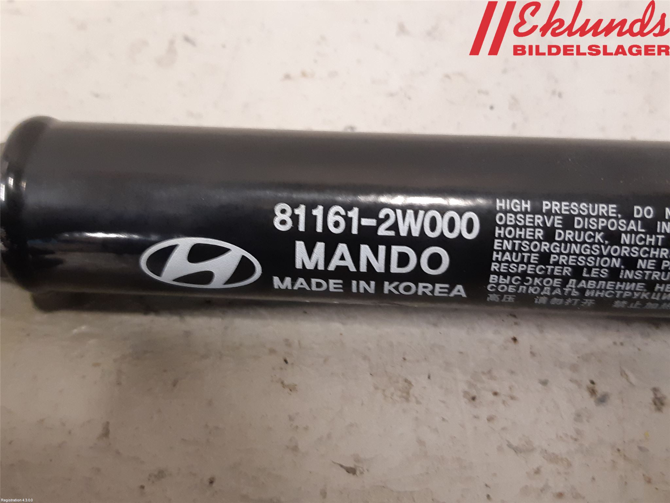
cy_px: 252
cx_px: 335
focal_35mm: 26
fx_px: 503
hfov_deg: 67.3
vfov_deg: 53.1
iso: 250
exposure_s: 1/25
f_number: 1.7
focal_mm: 3.93
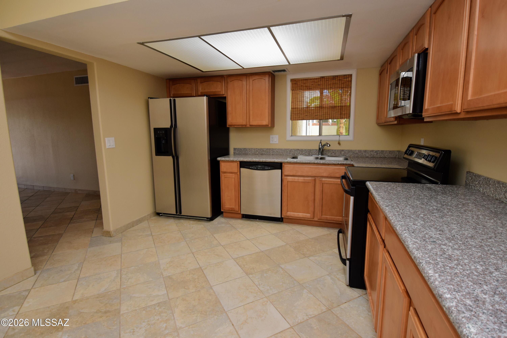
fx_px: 232
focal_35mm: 16
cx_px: 254
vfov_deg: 72.1
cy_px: 169
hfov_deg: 95.0
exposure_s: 1/125
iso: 400
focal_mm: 11
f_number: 5.6
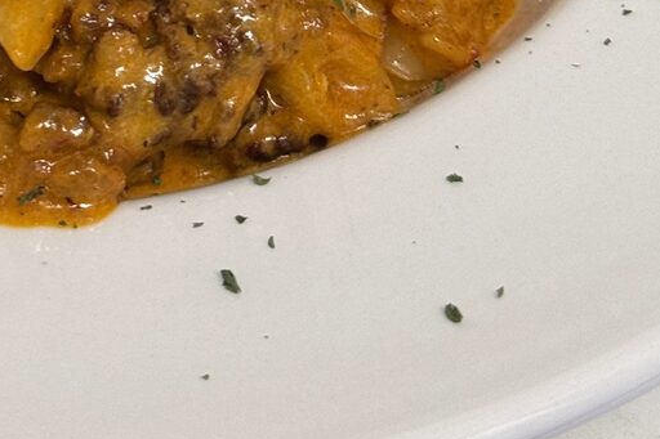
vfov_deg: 8.3
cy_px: -505
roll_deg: -1.4
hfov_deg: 13.0
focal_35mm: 156
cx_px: -32
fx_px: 2859
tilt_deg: -38.7
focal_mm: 6.76
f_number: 1.78
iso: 80
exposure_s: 1/60
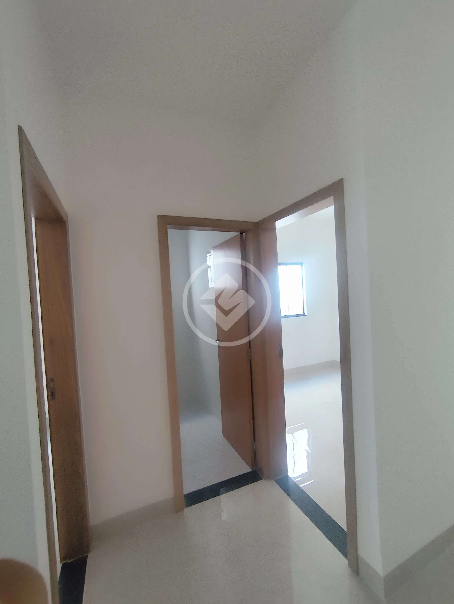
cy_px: 302
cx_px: 227
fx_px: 280
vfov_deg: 94.5
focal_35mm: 16
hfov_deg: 78.2
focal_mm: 1.65
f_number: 2.2
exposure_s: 1/60
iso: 320
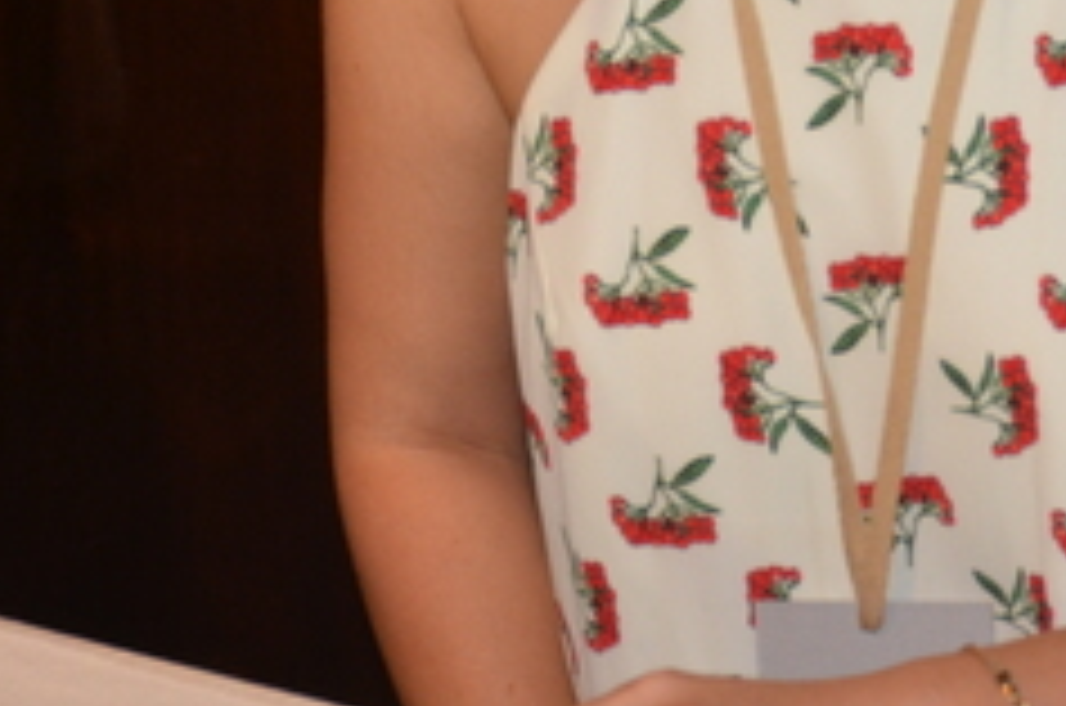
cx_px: 985
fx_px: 4196
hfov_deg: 14.3
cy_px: -211
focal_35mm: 142
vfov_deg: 9.5
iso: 800
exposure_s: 1/60
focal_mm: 32
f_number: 4
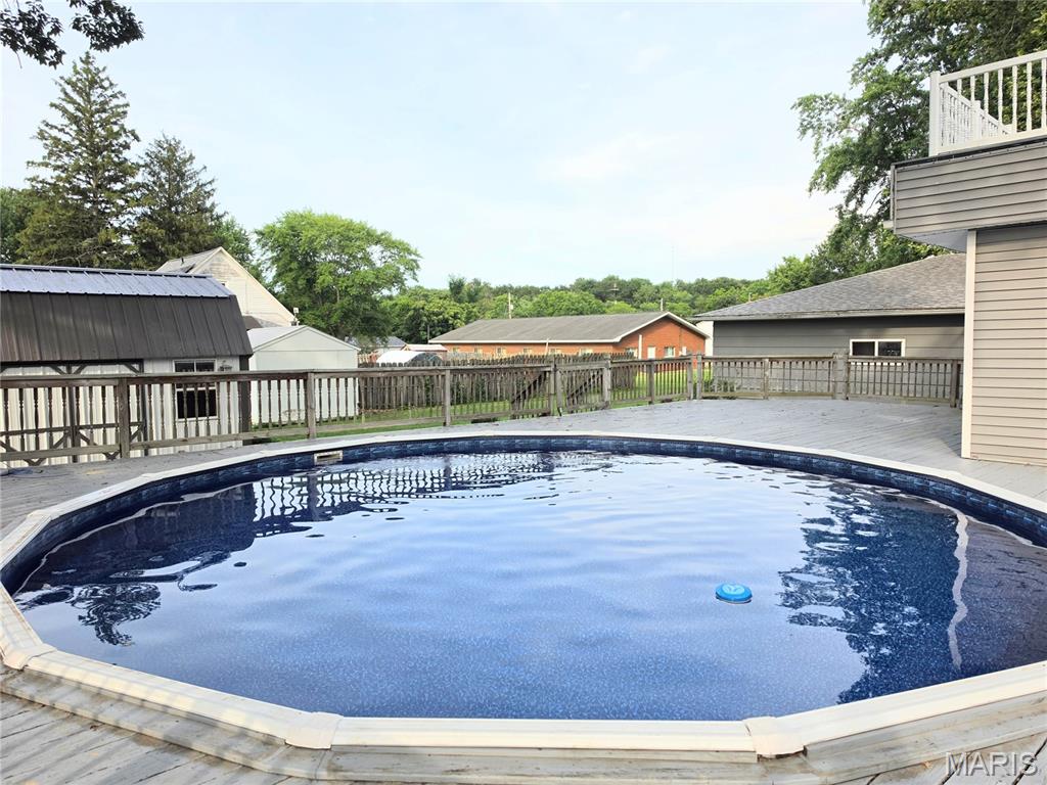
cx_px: 524
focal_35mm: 23
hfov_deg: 73.9
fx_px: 696
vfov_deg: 58.9
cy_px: 392
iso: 64
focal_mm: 6.5
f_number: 1.4
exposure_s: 1/3589
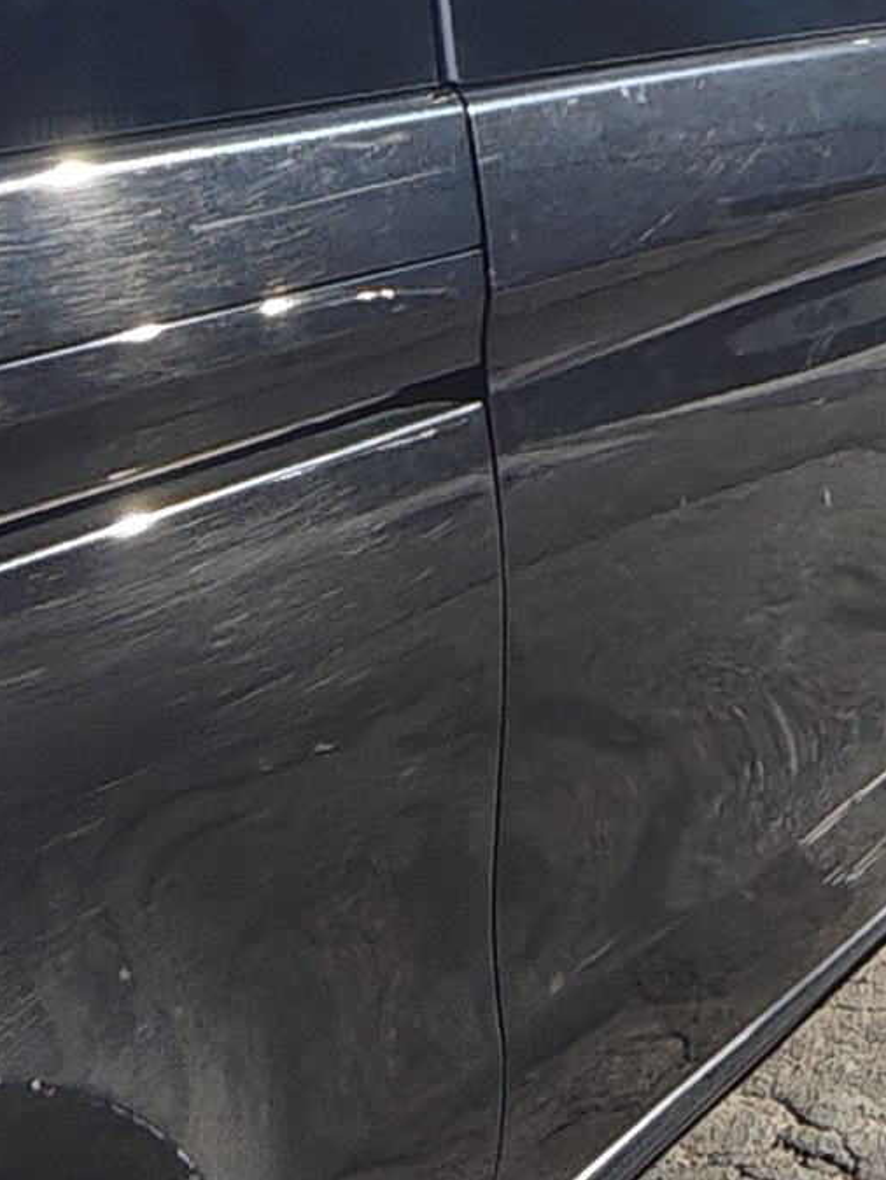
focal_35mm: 73
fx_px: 2490
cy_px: -359
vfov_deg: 23.5
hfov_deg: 19.5
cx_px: 918
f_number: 2.2
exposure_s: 1/1190
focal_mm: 1.64
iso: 50
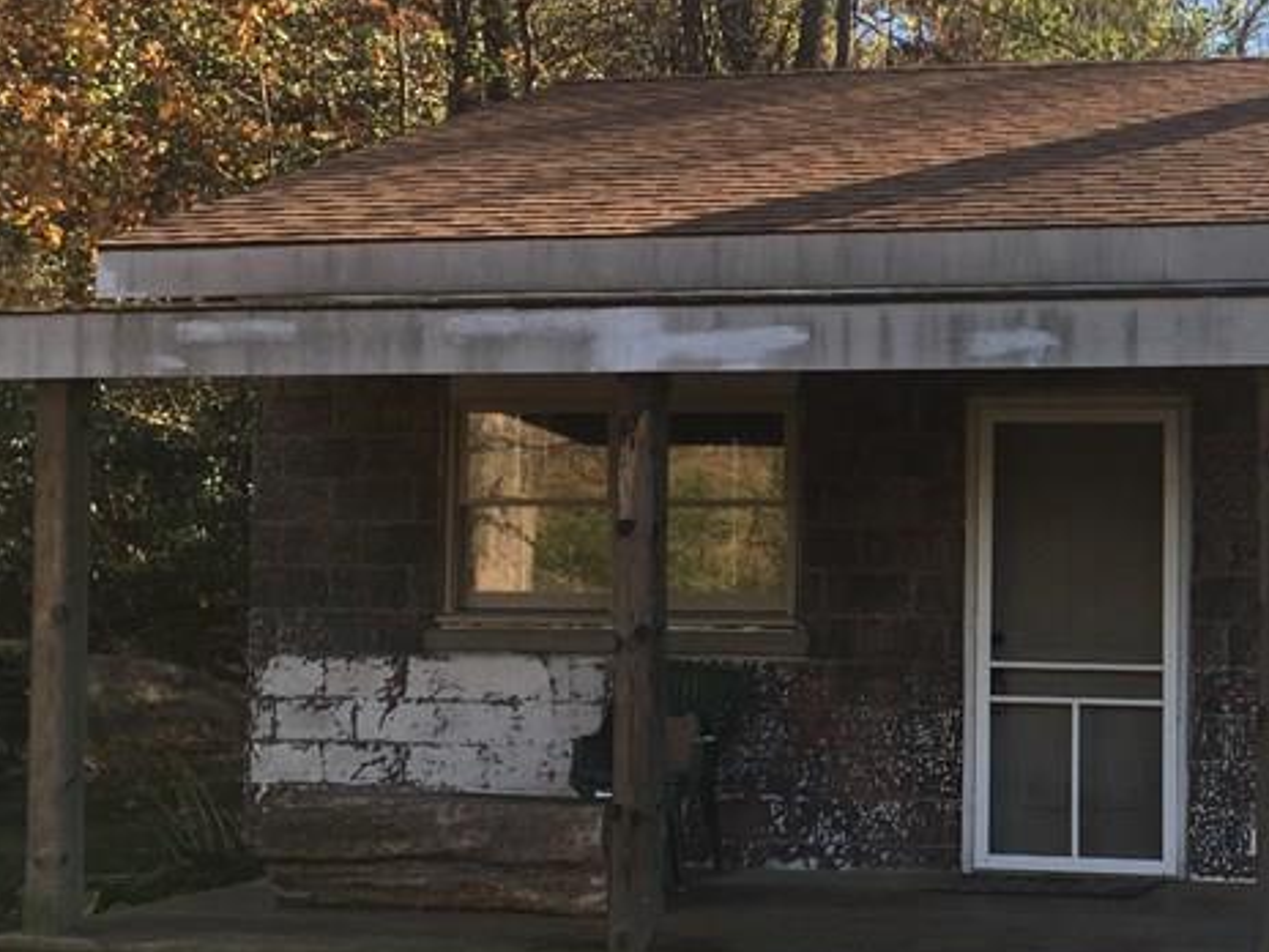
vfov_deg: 22.9
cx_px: 1247
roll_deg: +1.2
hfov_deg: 28.5
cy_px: 454
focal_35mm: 64
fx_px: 2346
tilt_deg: +5.0
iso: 25
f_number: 2.2
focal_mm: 4.15
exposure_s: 1/506
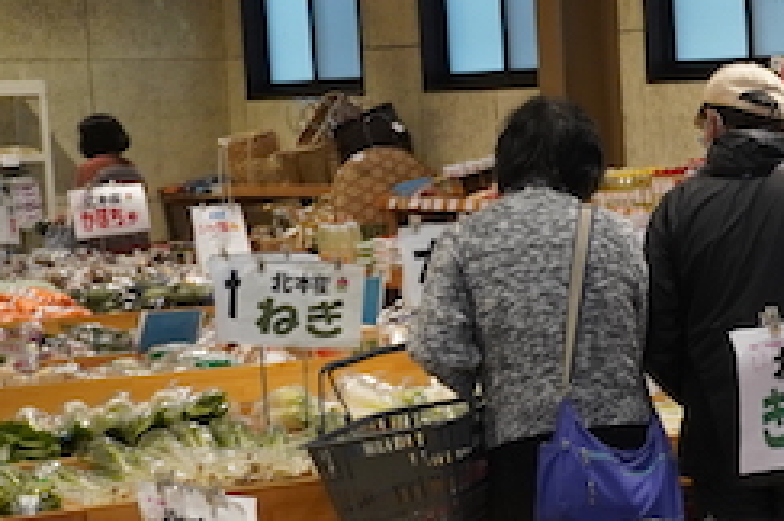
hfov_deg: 15.3
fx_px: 2586
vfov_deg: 11.5
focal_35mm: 119
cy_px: 394
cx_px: 1340
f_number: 4
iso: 640
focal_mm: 21
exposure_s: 1/160
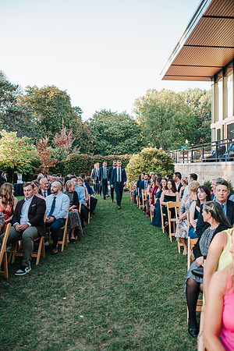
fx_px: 341
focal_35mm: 35
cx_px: 117
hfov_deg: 37.9
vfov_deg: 54.4
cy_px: 176
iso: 1000
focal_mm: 35
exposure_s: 1/1000
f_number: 3.2
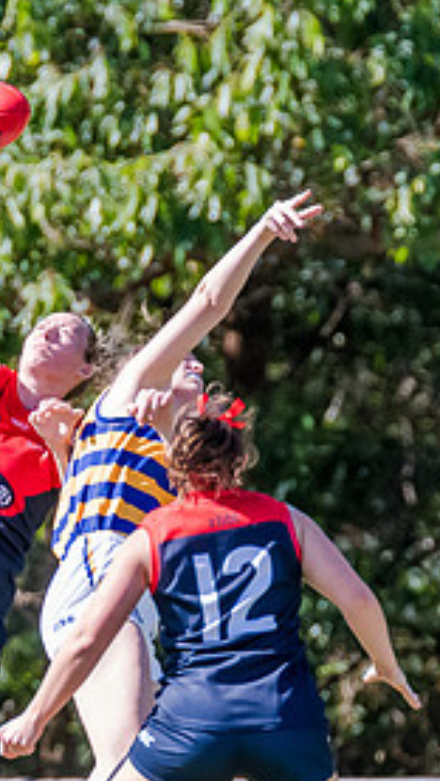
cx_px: 133
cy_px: 534
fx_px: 32451
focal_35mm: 1566
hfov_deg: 0.8
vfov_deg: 1.4
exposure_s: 1/1600
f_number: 5.6
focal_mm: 420
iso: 800
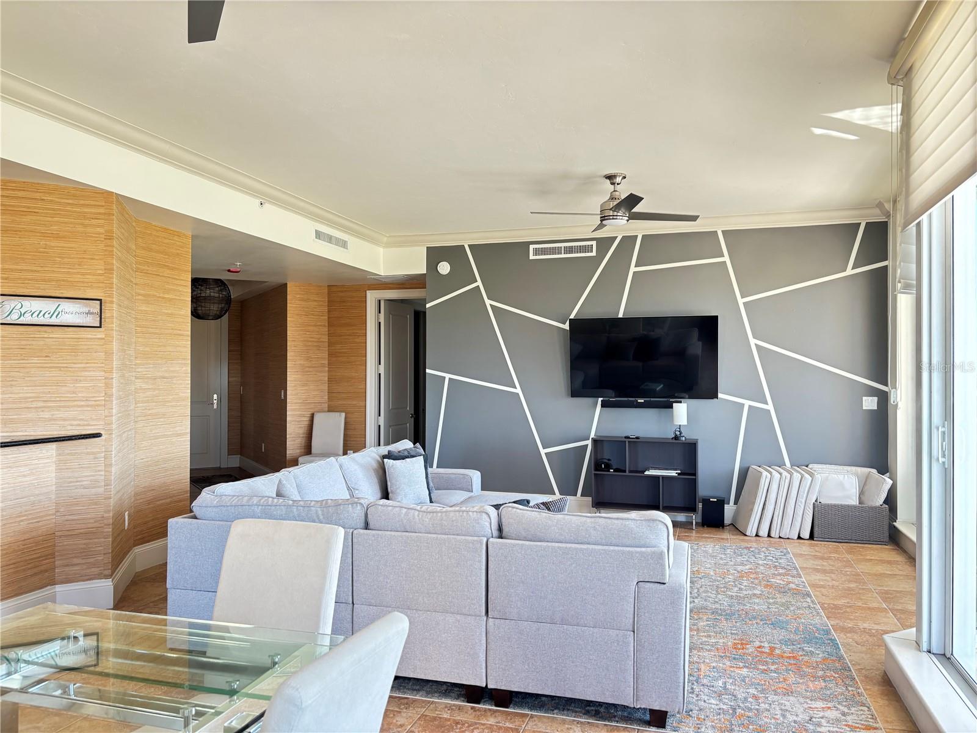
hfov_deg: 67.3
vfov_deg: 53.1
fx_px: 734
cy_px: 366
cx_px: 488
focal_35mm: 26
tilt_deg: -0.4
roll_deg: -0.5
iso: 100
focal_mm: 5.96
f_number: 1.6
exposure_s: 1/60
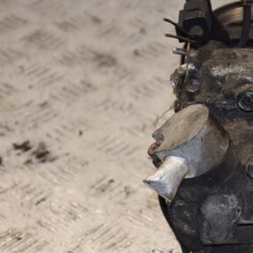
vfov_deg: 8.9
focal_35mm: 197
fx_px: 1628
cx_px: 228
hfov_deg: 8.9
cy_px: 170
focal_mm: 75
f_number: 5.3
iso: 800
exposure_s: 1/160
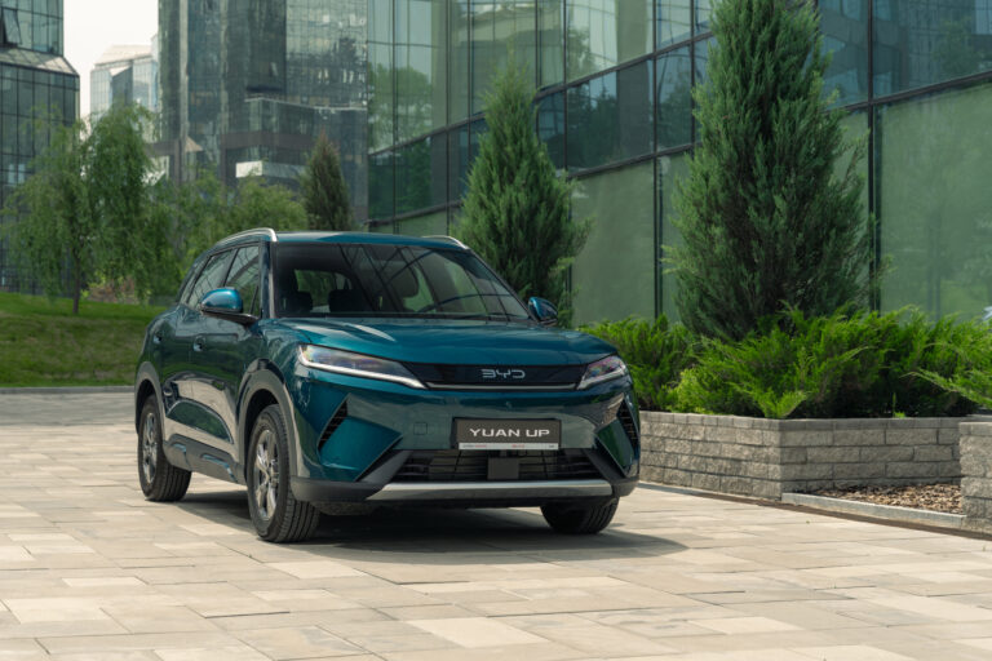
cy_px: 330
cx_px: 496
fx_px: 1631
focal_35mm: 59
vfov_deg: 22.9
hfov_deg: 33.8
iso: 100
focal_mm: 59.2
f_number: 5.6
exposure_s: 1/320
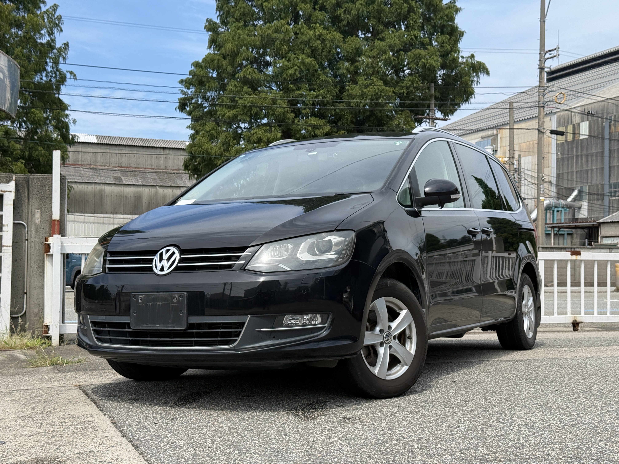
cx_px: 310
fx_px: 858
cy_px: 232
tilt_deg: +2.2
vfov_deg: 30.3
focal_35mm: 48
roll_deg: -1.0
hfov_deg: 39.7
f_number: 1.78
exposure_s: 1/4329
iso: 100
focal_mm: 6.76
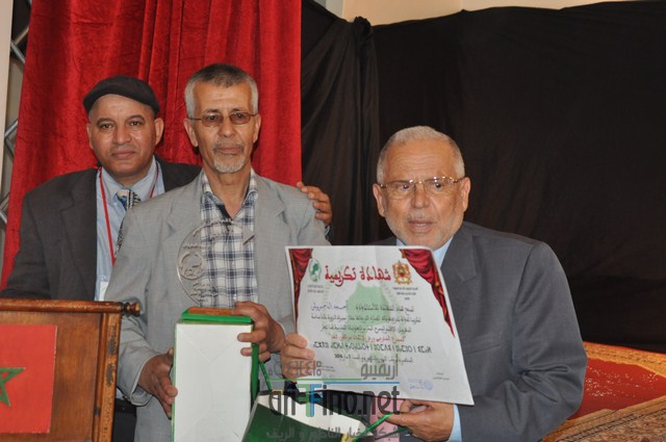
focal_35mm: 57
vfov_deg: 23.7
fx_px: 1053
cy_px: 221
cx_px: 333
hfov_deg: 35.1
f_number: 4
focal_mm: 38
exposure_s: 1/60
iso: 800
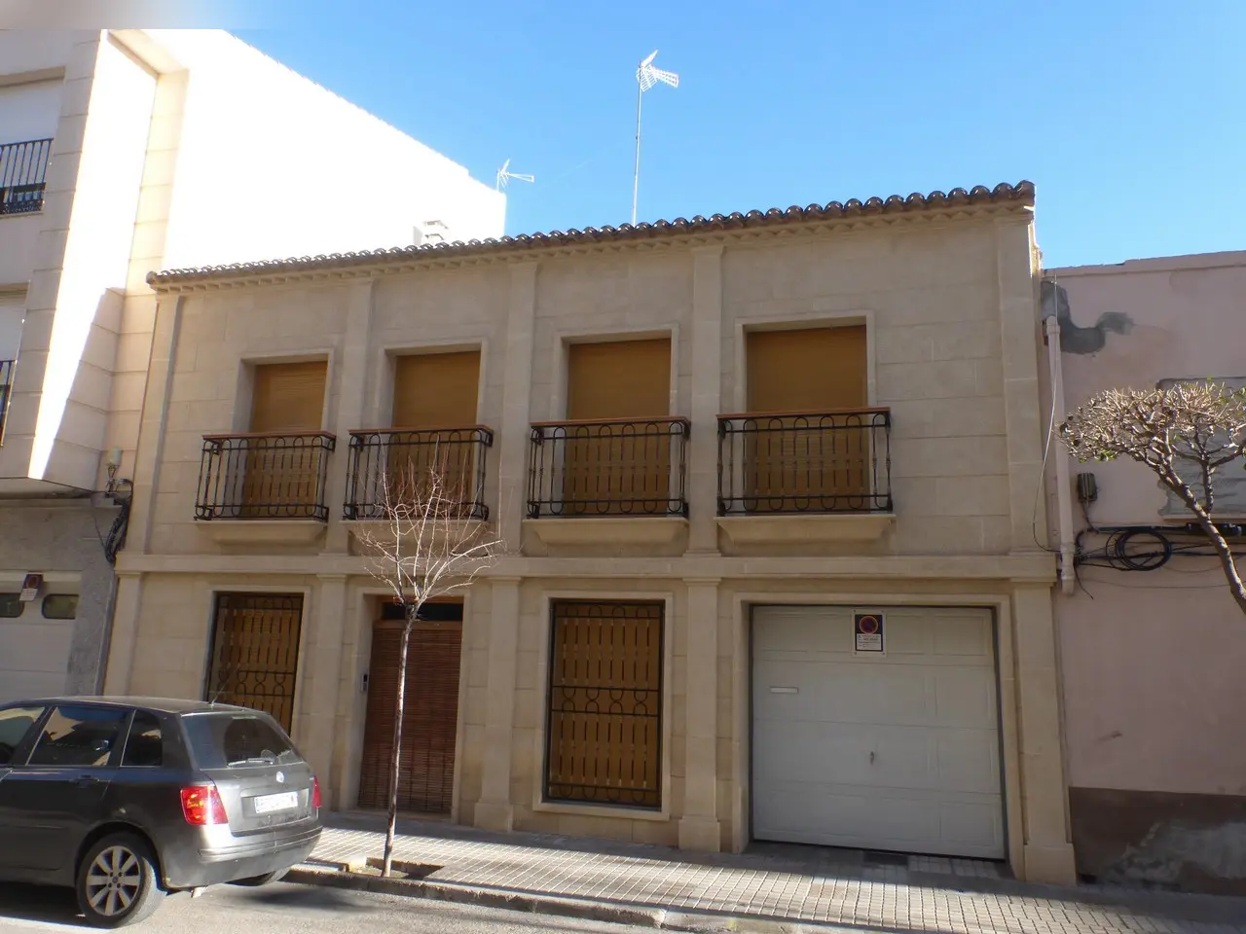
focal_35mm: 25
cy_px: 467
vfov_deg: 54.9
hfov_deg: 69.4
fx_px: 900
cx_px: 623
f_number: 4
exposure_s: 1/200
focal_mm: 4.3
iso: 100
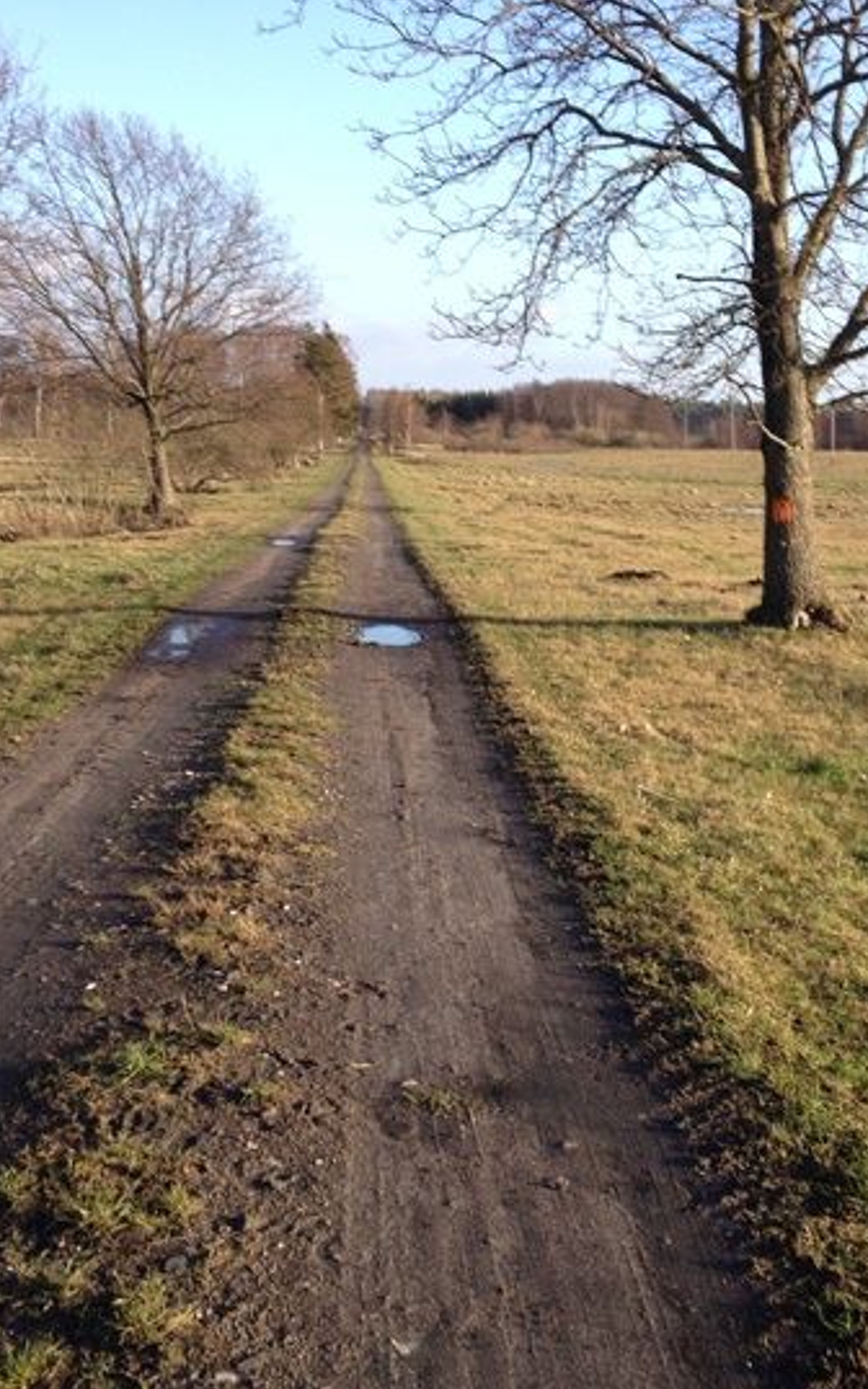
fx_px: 1893
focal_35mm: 50
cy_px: 689
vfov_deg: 40.3
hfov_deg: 25.7
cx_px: 541
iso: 80
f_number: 2.4
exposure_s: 1/600
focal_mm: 4.28
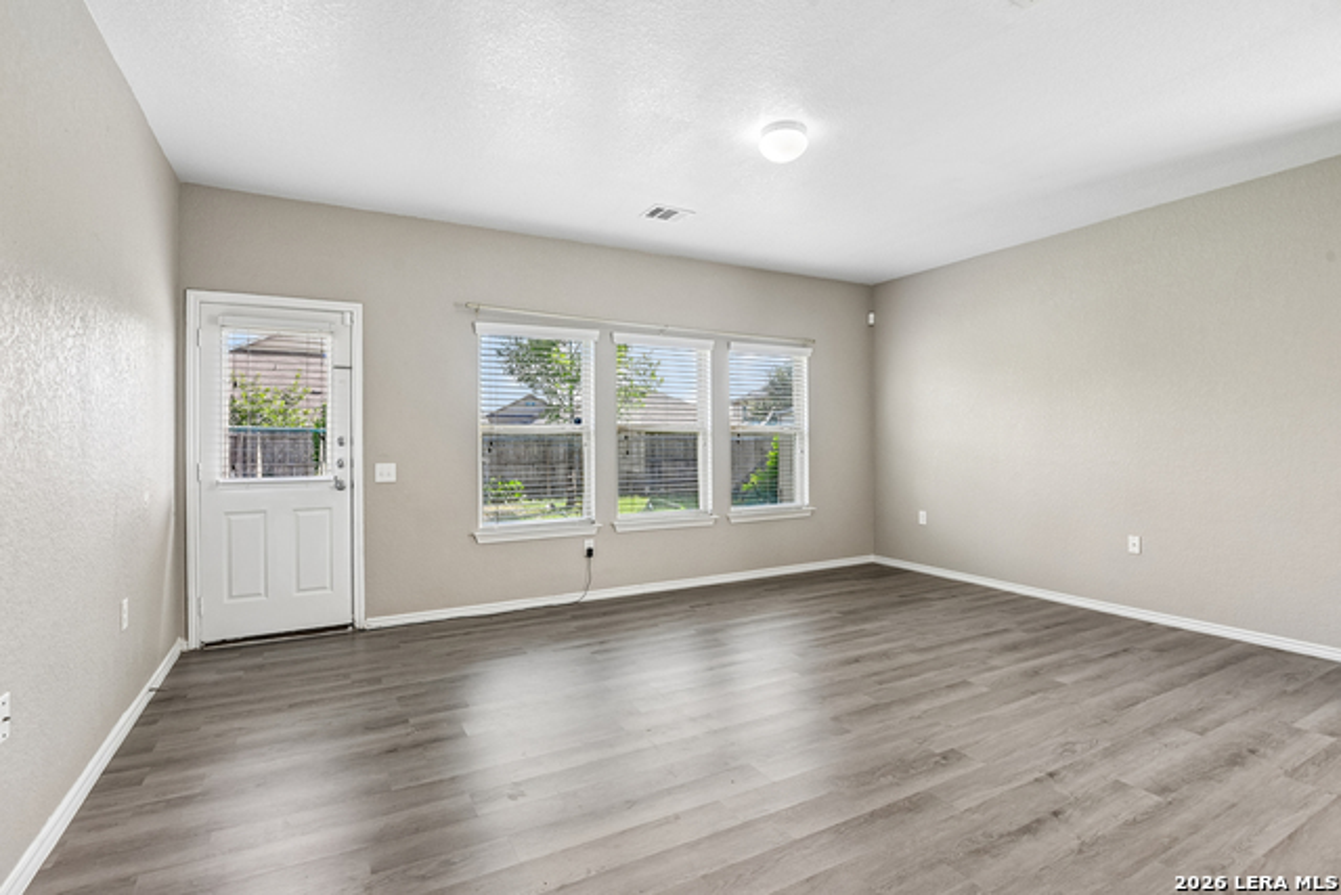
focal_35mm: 16
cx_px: 670
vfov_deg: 73.8
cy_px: 448
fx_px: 596
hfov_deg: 96.7
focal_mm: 16
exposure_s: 1/25
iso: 400
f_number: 8
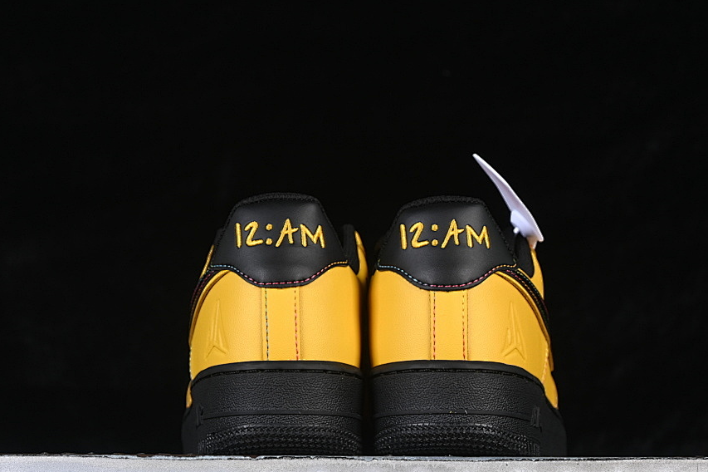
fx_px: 1868
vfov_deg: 14.4
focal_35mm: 95
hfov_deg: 21.5
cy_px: 270
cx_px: 364
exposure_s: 1/80
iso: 160
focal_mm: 50
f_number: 7.1
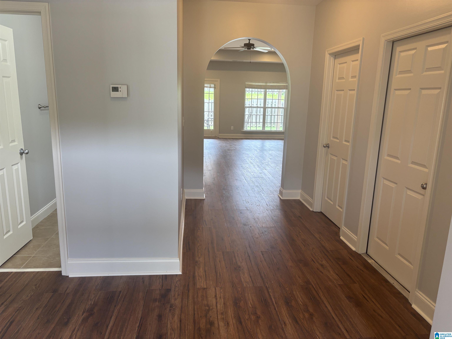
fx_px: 339
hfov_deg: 67.3
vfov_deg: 53.1
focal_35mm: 26
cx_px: 226
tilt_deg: -12.3
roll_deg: -1.6
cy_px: 170
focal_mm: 5.96
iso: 80
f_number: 1.6
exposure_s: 1/60
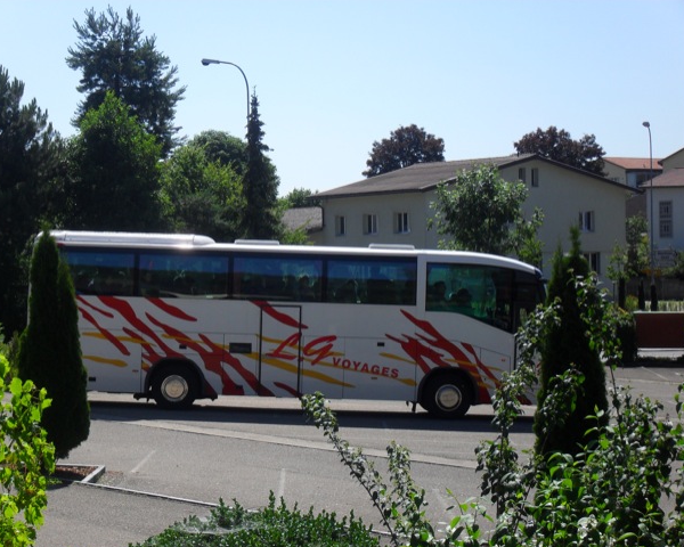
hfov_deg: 20.4
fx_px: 1903
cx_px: 319
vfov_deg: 16.4
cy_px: 274
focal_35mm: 94
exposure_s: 1/500
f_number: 5.5
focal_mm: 15.7
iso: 100
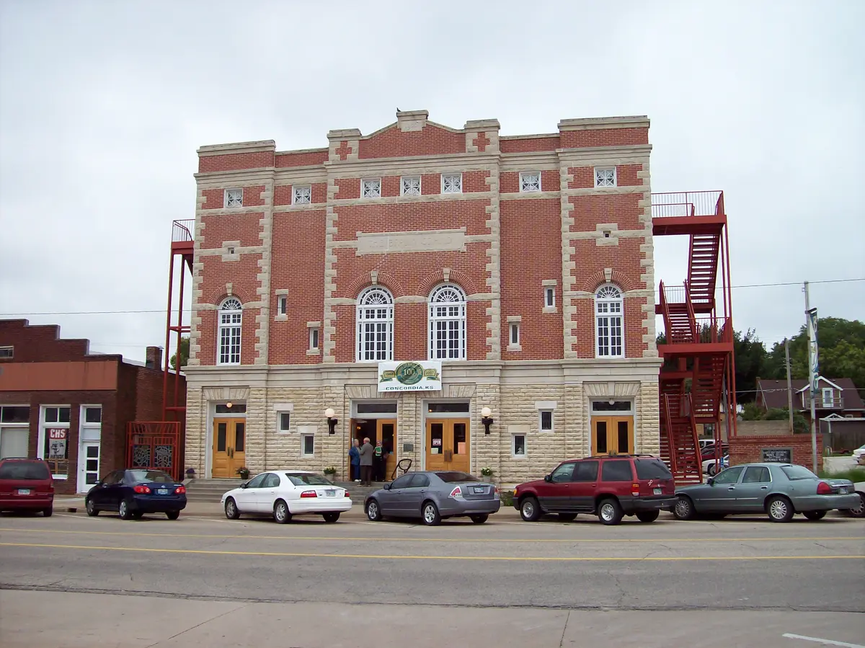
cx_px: 432
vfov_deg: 39.6
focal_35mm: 36
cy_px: 324
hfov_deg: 51.4
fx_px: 899
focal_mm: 6
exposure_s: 1/624
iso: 80
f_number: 2.7
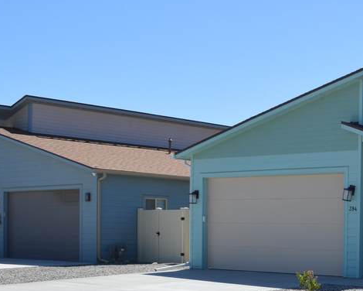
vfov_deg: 21.6
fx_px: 741
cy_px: 271
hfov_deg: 24.8
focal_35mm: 69
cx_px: 436
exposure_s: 1/250
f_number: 8
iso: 100
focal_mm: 18
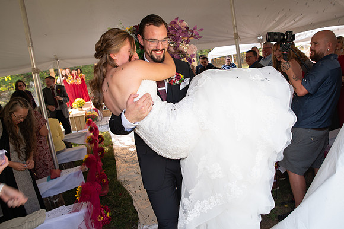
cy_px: 105
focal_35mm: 26
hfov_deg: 69.2
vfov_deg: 49.3
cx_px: 180
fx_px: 249
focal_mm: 24
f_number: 4
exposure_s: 1/160
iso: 250
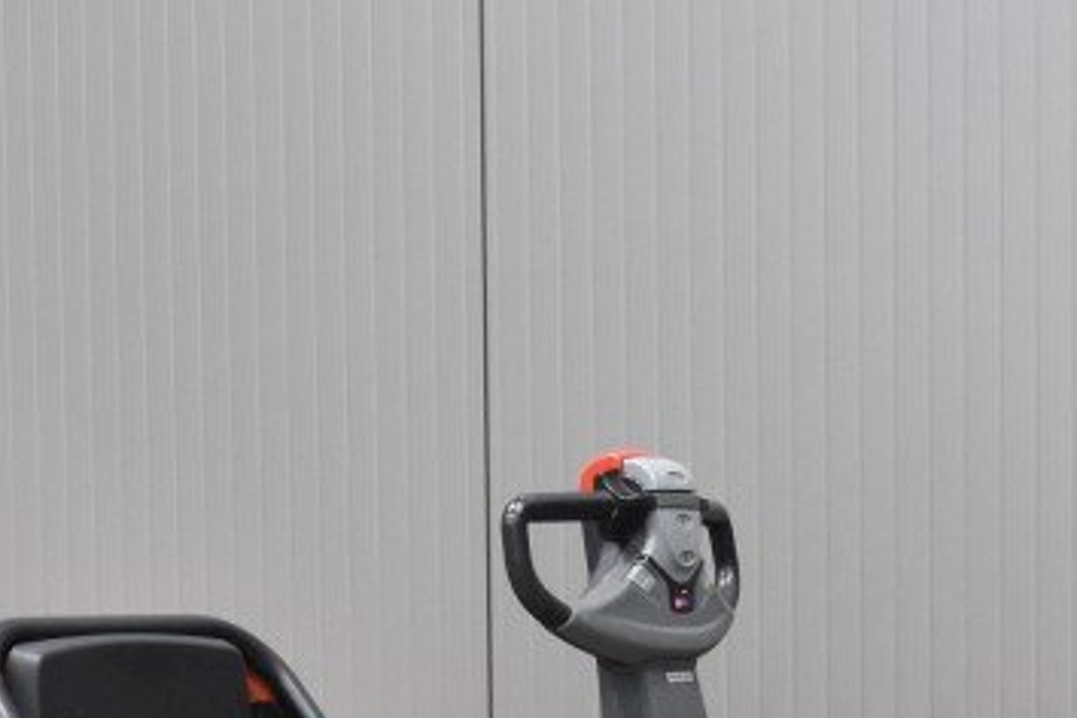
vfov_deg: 10.9
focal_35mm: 122
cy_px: 995
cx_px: 891
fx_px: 3650
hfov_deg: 16.6
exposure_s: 1/25
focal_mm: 24
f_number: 5.6
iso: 1600
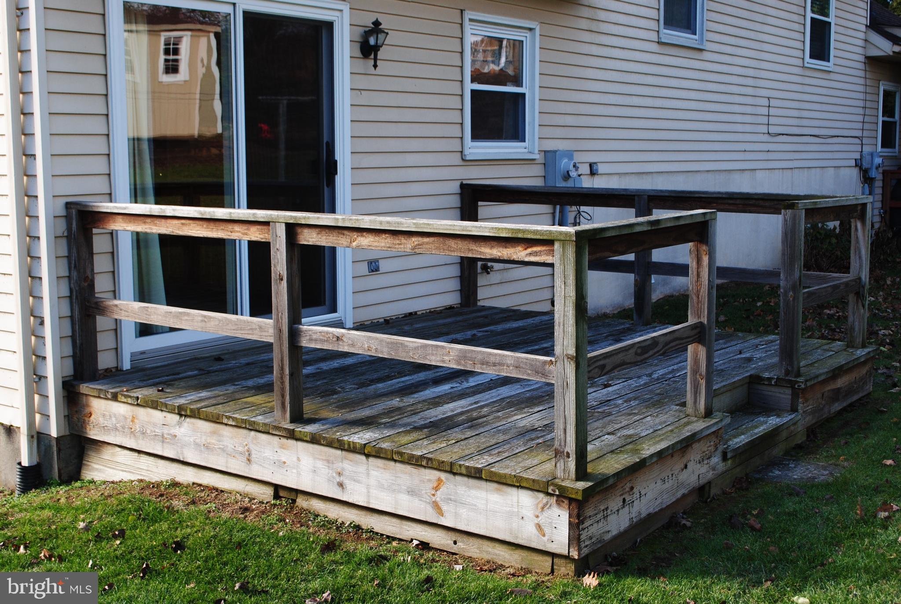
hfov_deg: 41.0
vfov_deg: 28.2
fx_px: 1204
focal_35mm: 48
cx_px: 450
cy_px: 302
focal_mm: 32
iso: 200
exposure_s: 1/80
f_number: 8
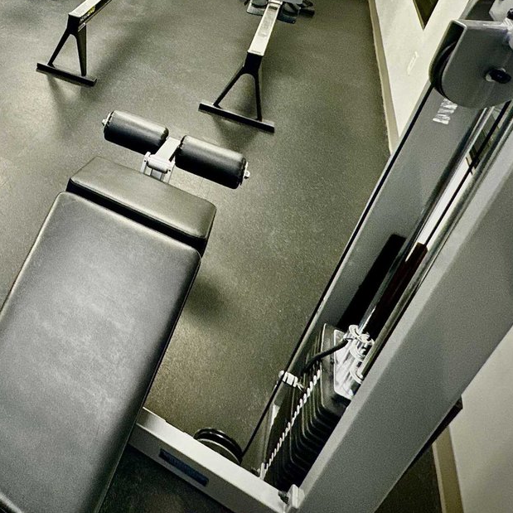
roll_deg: -2.7
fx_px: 537
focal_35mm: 32
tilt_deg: -26.9
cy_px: 23
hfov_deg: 40.8
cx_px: -55
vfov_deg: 44.9
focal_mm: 2.22
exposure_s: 1/60
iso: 250
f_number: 2.2
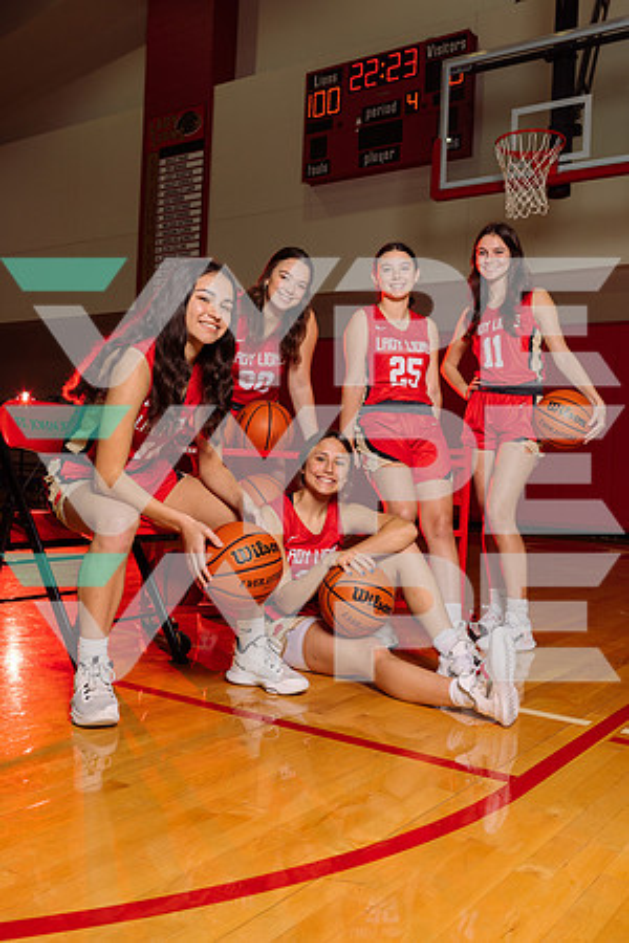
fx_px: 917
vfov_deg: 54.4
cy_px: 472
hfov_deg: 37.9
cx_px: 314
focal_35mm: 35
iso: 320
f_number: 7.1
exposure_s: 1/250
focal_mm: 35
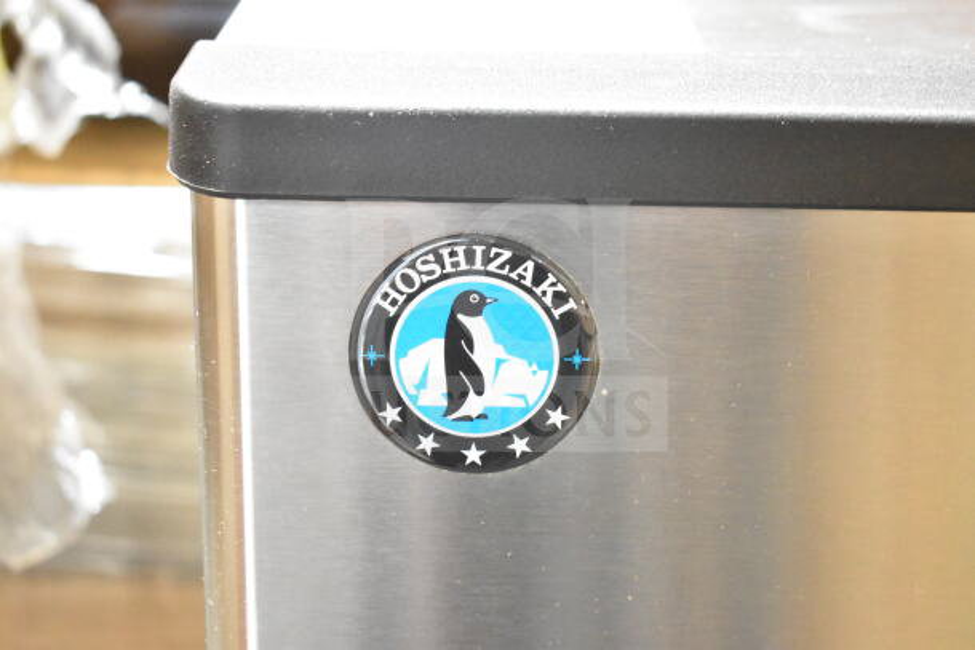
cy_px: 325
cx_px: 488
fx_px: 1544
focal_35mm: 57
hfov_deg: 35.0
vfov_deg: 23.8
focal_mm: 38
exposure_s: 1/60
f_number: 4.8
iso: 11400
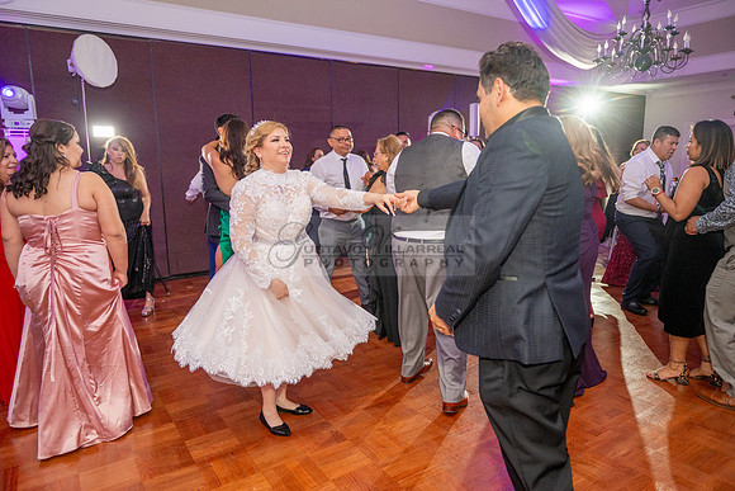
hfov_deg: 73.7
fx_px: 490
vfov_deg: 53.2
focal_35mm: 24
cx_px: 368
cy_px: 246
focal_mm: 24
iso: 800
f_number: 2.8
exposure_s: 1/100
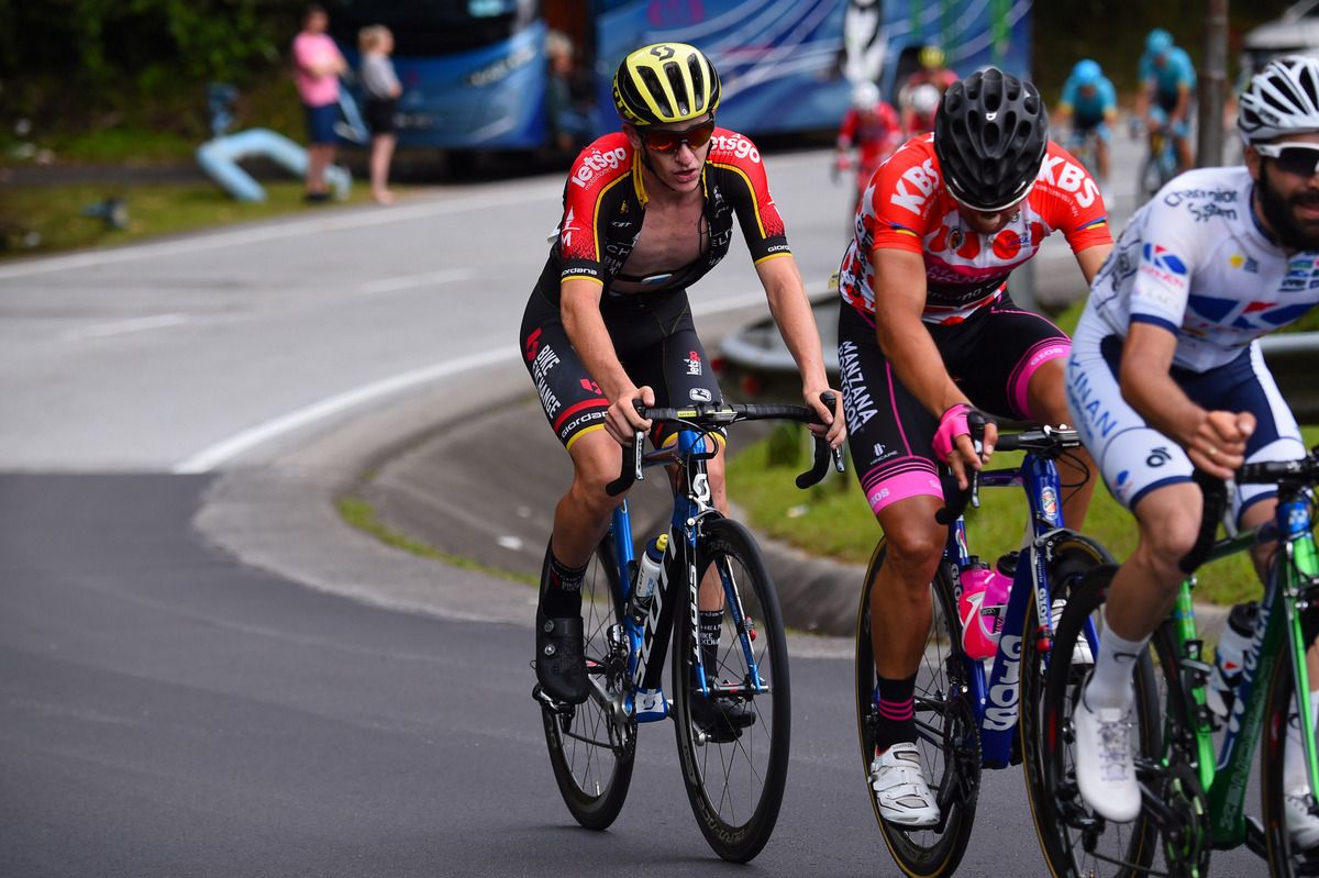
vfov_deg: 6.5
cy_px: 439
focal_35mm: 210
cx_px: 660
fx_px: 7691
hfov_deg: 9.8
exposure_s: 1/1250
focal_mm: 210
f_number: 6.3
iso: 1000
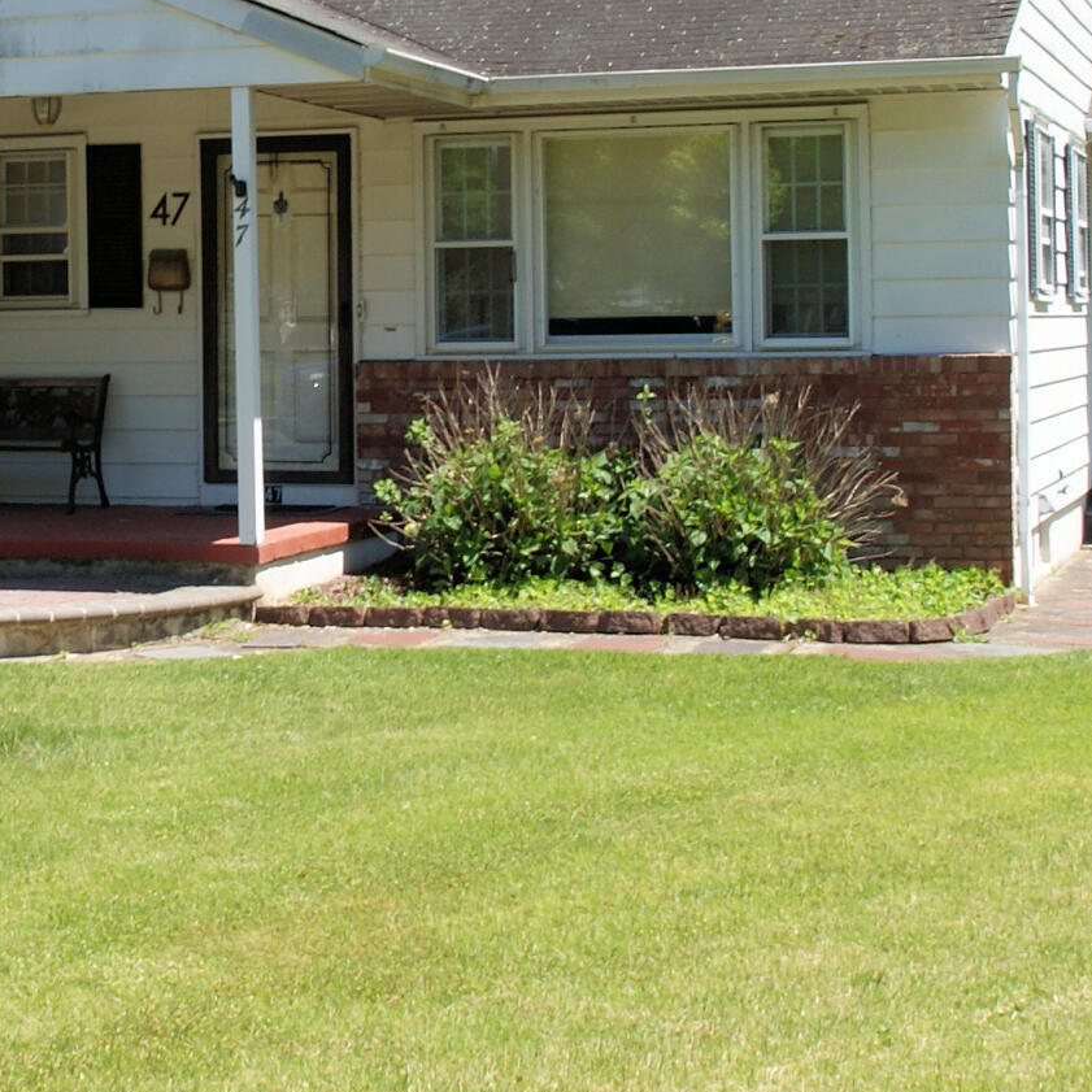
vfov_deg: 21.0
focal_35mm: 82
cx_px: 296
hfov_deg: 21.0
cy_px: 306
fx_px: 2927
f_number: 11
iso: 100
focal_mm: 18
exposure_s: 1/60
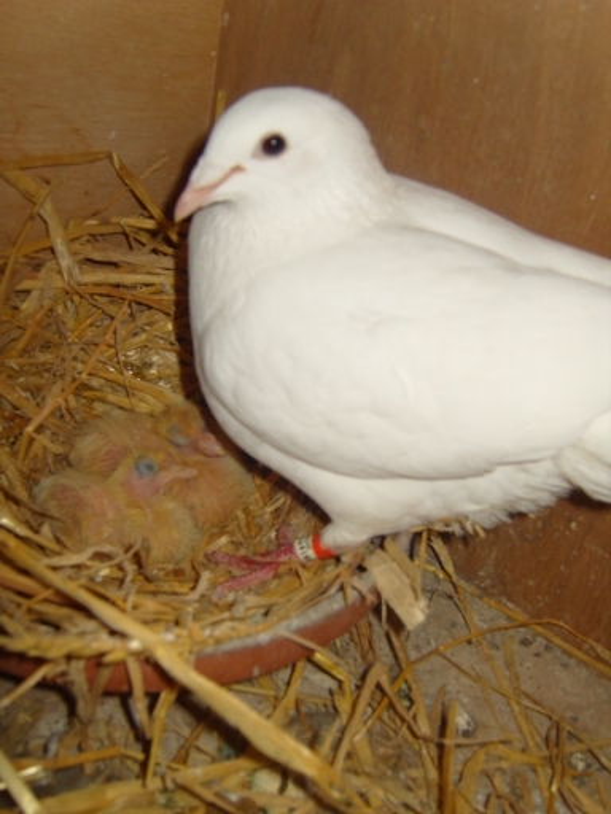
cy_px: 407
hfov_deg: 40.7
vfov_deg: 52.6
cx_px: 306
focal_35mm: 35
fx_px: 824
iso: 100
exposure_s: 1/30
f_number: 2.8
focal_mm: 7.4
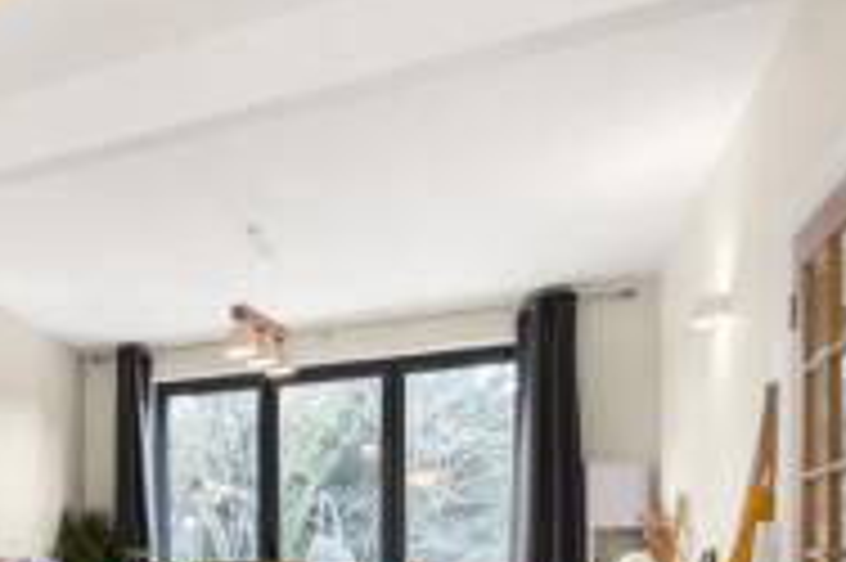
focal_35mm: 38
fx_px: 892
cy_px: 551
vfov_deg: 32.4
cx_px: -194
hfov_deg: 37.1
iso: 400
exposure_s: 1/4
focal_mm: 10
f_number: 7.1
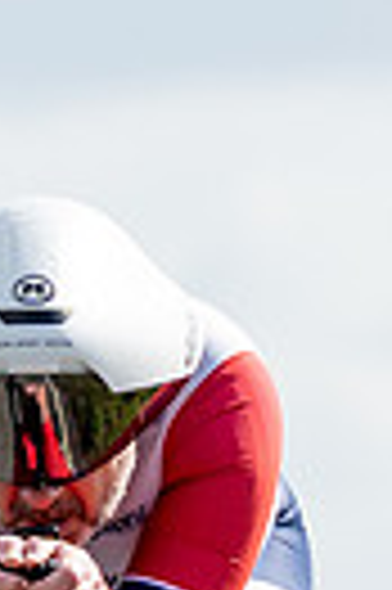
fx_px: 23548
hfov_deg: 1.0
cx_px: 152
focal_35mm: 1438
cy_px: 1205
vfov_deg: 1.4
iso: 100
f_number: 4
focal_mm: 145
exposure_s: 1/1000
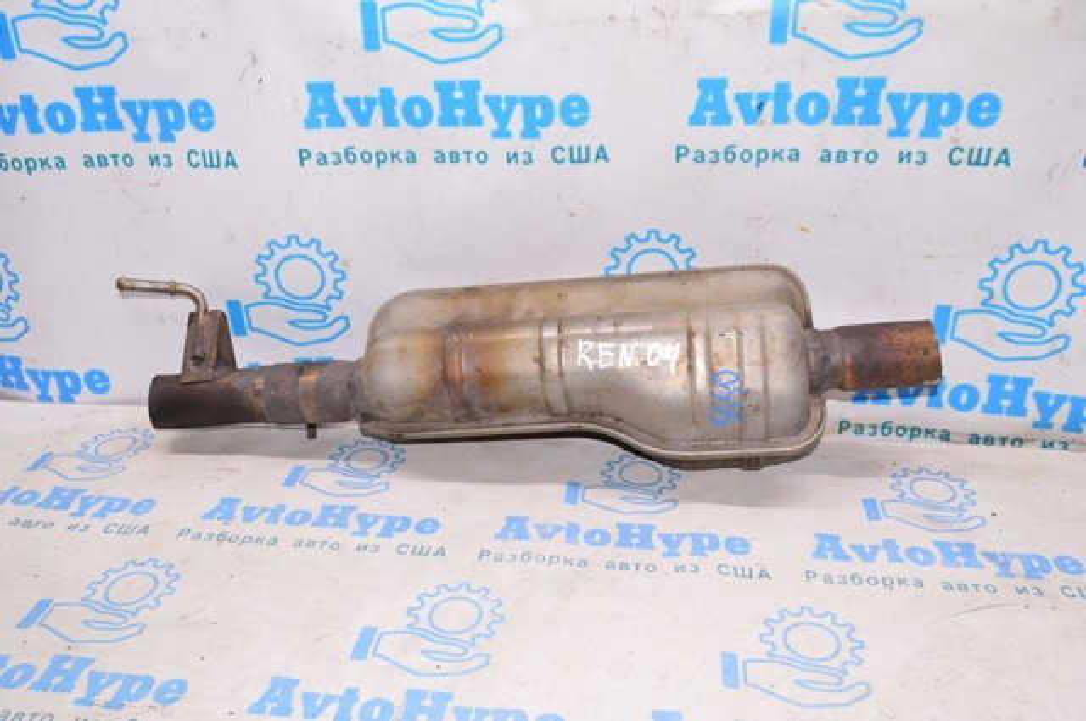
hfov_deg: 59.6
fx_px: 949
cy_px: 360
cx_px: 543
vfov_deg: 41.6
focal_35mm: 32
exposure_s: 1/100
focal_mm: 21
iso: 1600
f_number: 8
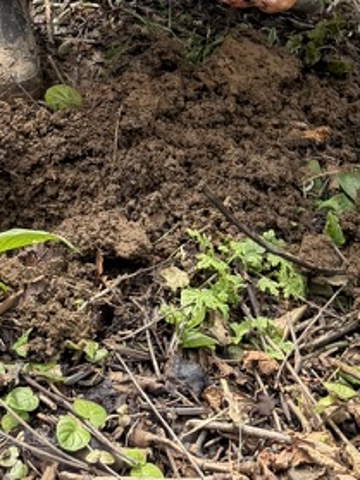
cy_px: -279
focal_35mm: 88
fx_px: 1221
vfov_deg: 19.0
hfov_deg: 16.8
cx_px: 152
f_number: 1.78
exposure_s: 1/1493
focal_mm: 6.76
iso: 100
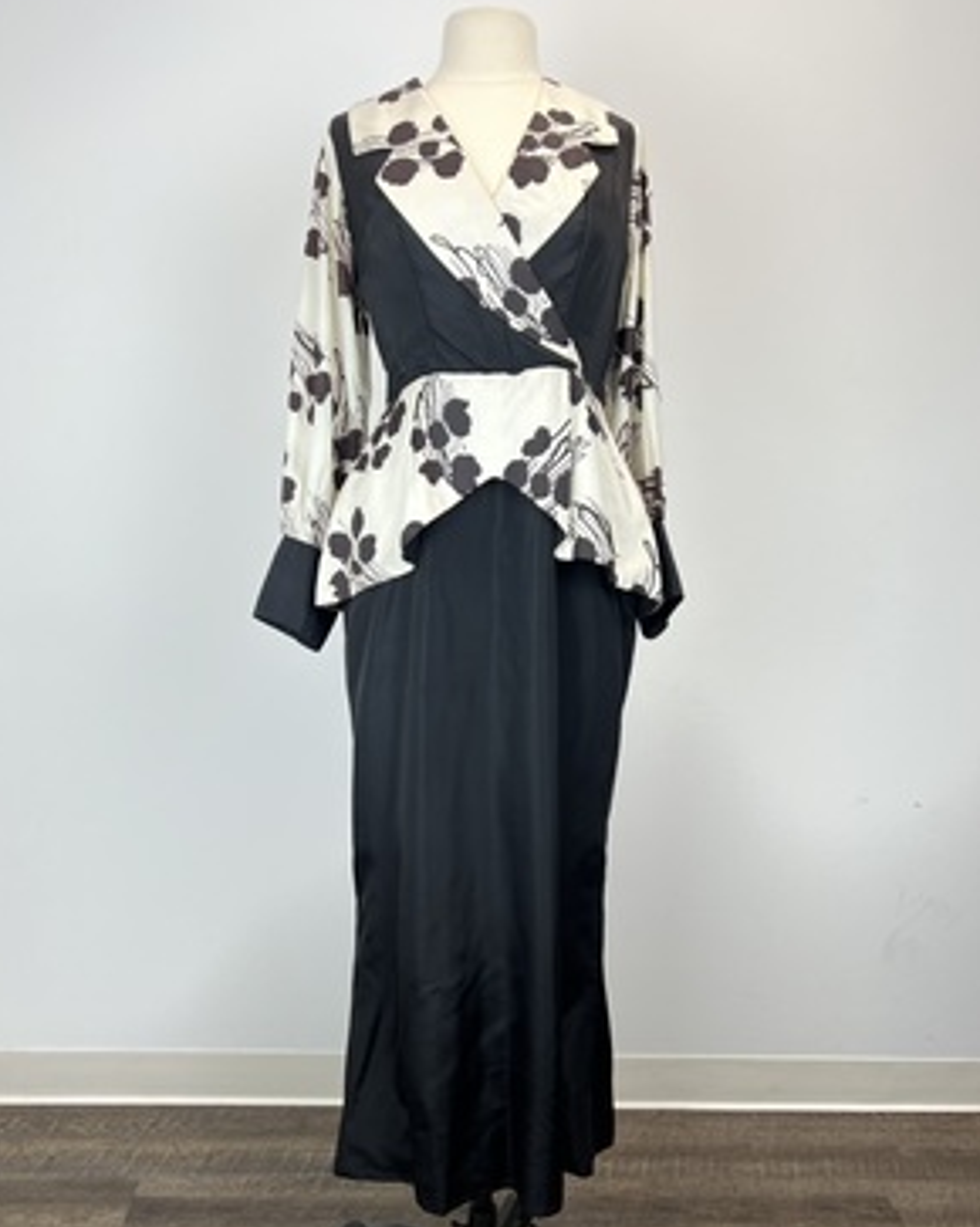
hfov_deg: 51.5
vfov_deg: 62.2
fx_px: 1016
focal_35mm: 28
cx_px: 483
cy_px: 622
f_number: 1.5
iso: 64
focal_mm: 5.7
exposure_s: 1/120
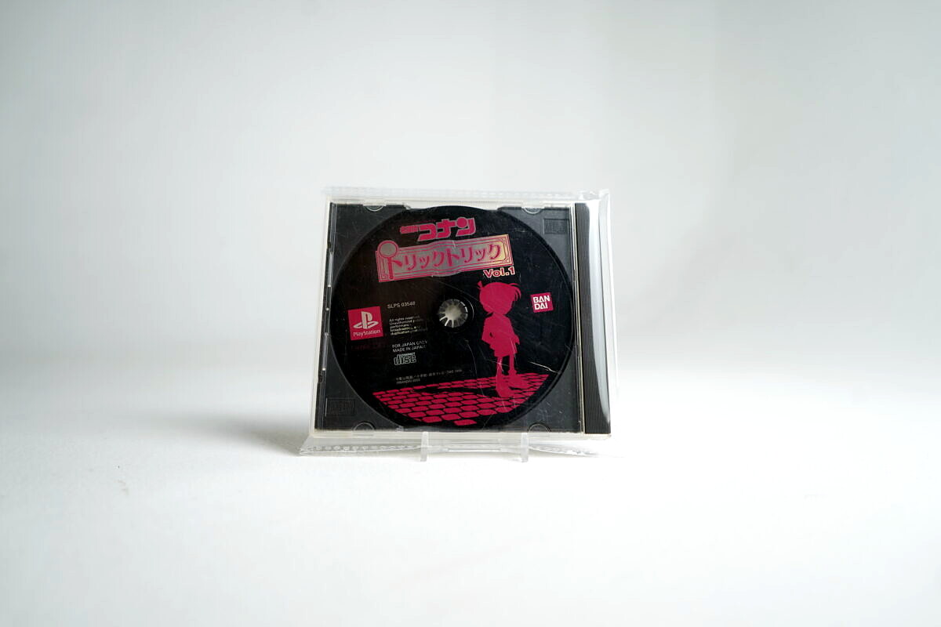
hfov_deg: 65.5
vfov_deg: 46.4
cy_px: 314
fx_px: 732
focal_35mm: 28
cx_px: 470
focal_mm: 28
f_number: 4
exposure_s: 1/40
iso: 100
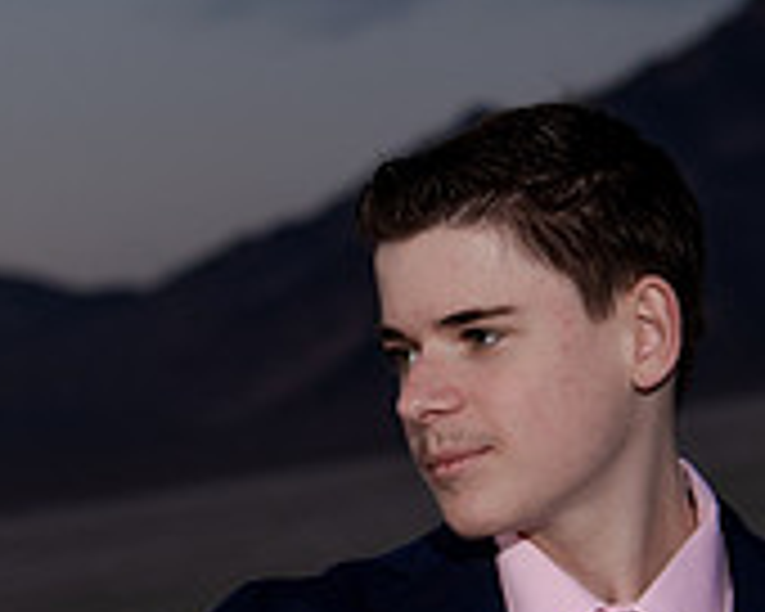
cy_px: 358
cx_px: 206
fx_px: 5479
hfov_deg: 8.0
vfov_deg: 6.4
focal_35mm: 242
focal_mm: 62
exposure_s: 1/160
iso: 400
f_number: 4
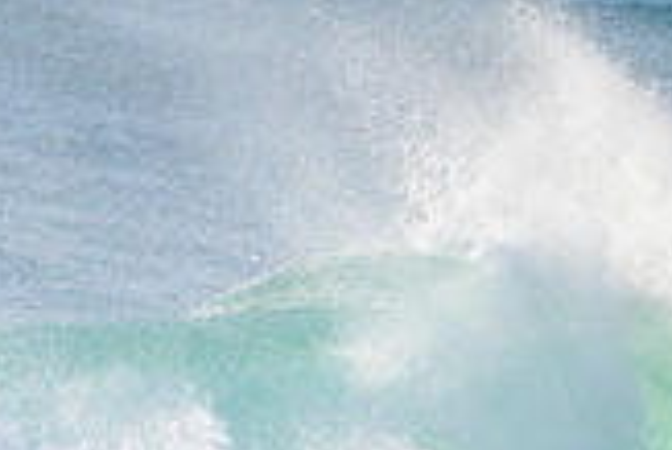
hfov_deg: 0.9
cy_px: 616
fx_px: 40635
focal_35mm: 2175
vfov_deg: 0.6
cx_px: 1072
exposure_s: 1/2000
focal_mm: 500
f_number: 5.6
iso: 400
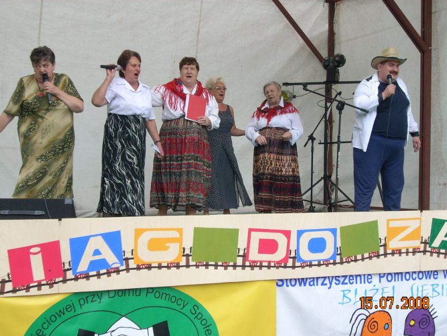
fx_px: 852
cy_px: 168
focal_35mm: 66
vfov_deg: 22.3
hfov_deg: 29.4
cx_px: 222
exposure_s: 1/142
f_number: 3.8
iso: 64
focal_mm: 10.7
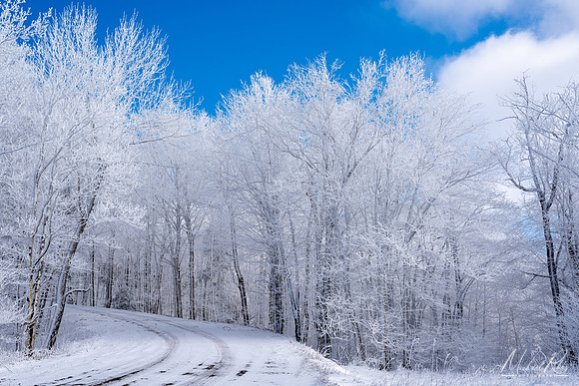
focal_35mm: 50
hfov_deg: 39.6
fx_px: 804
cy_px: 193
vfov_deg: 27.0
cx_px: 290
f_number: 11
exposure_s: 1/125
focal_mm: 50
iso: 64
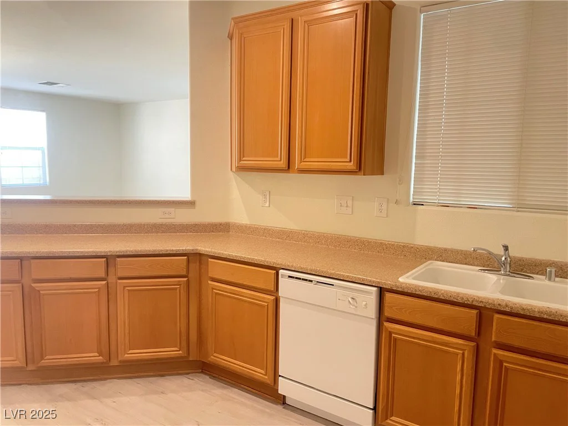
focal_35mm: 26
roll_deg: -0.8
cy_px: 213
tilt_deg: -6.3
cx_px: 284
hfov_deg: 67.3
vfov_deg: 53.1
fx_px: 427
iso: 640
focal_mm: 4.2
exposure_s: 1/40
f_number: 1.6
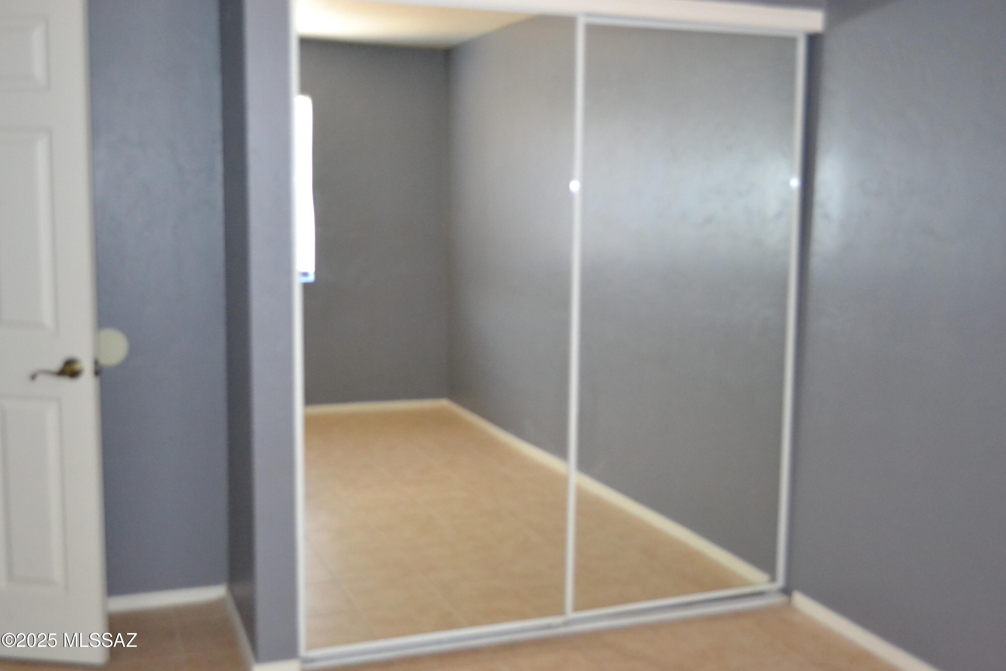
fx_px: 1006
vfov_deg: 36.9
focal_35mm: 36
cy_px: 336
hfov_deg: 53.1
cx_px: 503
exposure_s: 1/60
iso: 2500
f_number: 4
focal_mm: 24
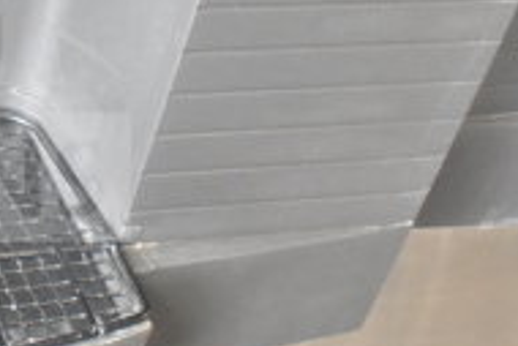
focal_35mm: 106
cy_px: 26
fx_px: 1526
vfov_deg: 12.8
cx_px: -177
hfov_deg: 17.9
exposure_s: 1/125
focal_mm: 22
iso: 6400
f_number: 5.6
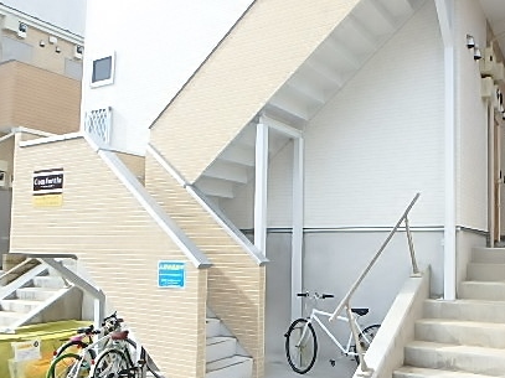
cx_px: 335
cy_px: 238
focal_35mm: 33
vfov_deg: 42.6
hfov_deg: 54.3
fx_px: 481
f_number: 3.5
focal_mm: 3.7
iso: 125
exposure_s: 1/400
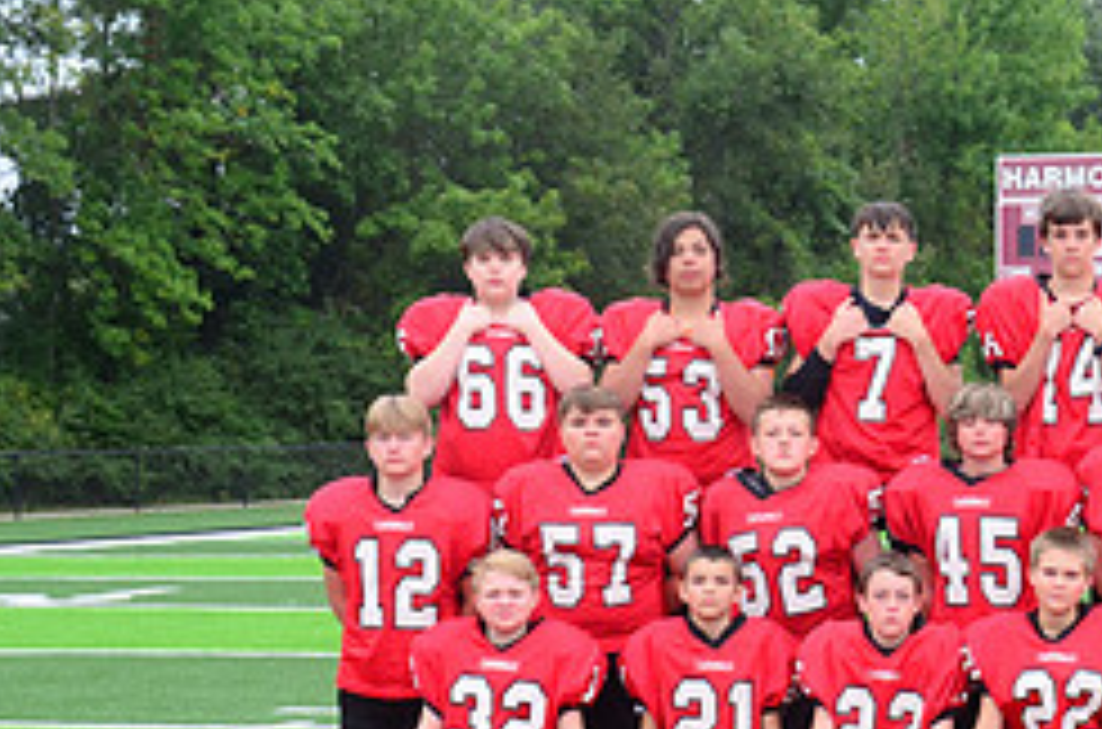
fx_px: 3364
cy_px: 526
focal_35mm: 110
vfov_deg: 12.3
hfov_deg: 18.0
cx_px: 1183
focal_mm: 31
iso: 400
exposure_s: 1/60
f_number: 9
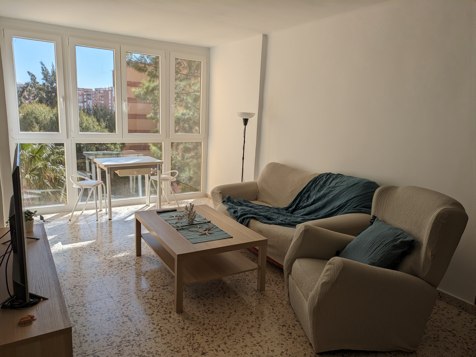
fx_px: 344
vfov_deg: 54.9
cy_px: 178
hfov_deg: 69.4
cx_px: 238
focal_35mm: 25
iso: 43
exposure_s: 1/1110
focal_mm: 5.43
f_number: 1.89
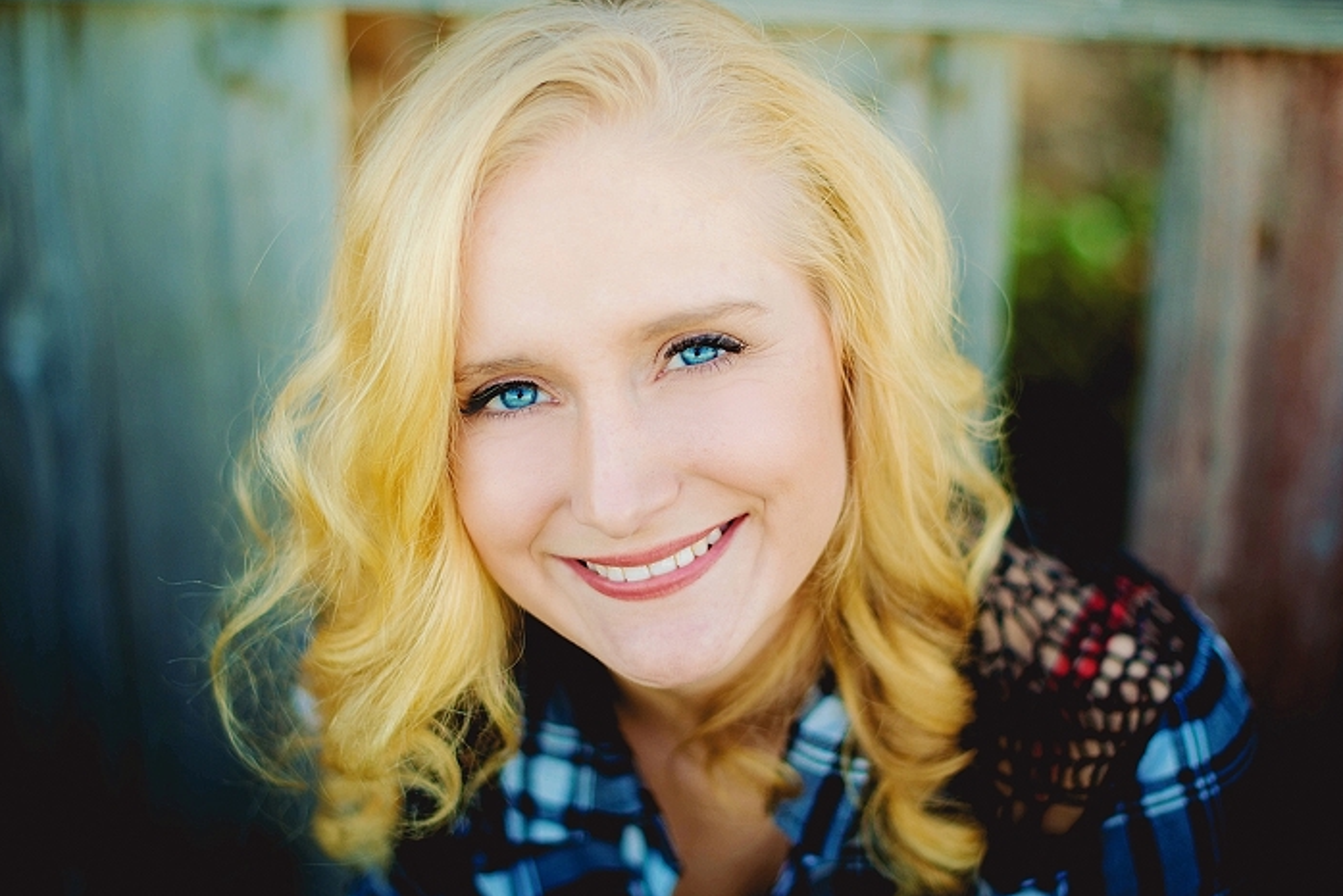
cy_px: 441
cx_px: 698
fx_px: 2053
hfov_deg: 36.2
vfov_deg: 24.6
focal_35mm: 55
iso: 200
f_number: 2
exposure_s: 1/640
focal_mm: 50
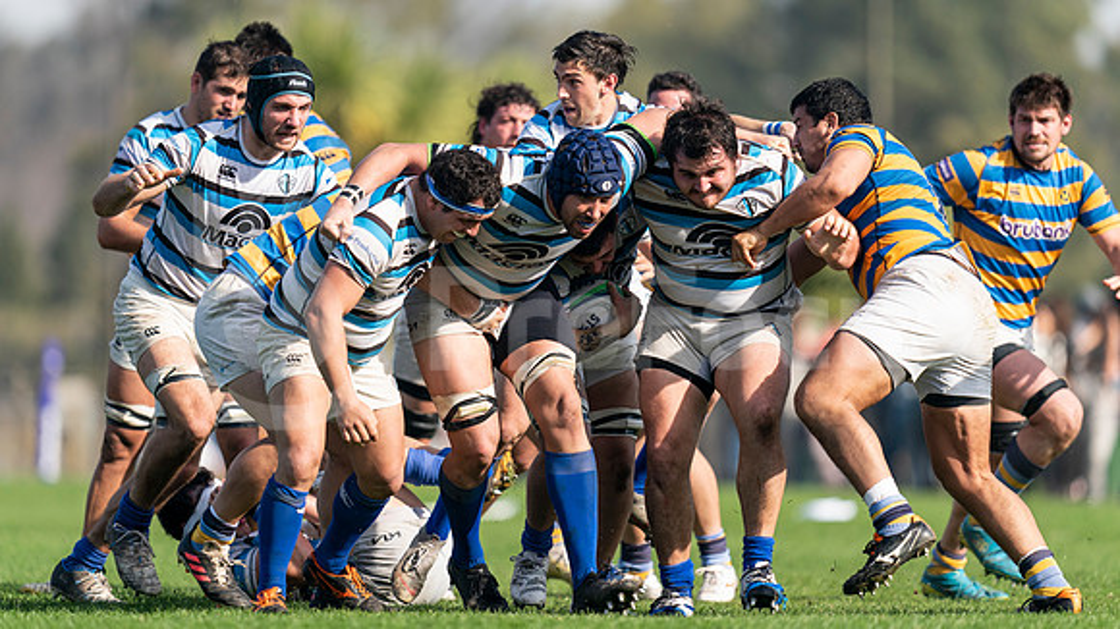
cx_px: 517
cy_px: 257
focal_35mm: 451
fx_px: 13395
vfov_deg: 2.7
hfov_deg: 4.8
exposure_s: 1/1250
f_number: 2.8
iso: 160
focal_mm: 400
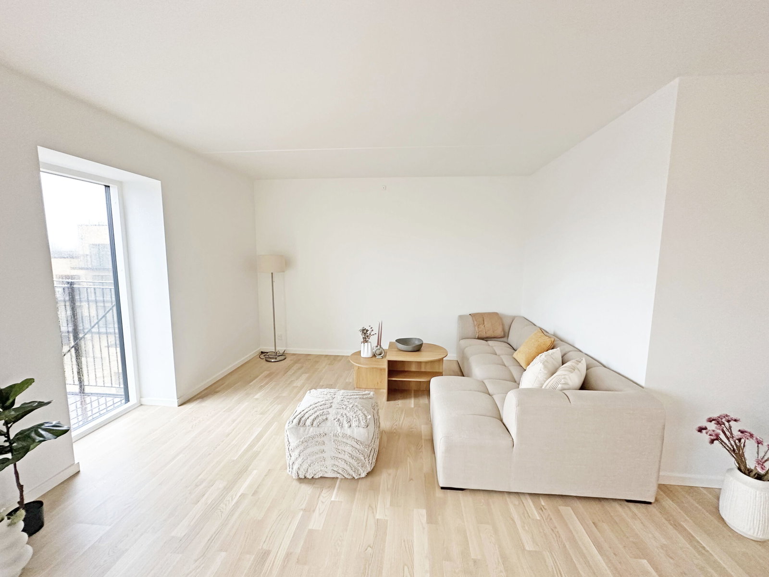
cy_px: 288
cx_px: 384
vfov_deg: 85.7
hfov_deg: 102.1
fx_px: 311
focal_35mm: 14
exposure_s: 1/50
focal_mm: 2.22
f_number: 2.2
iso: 250
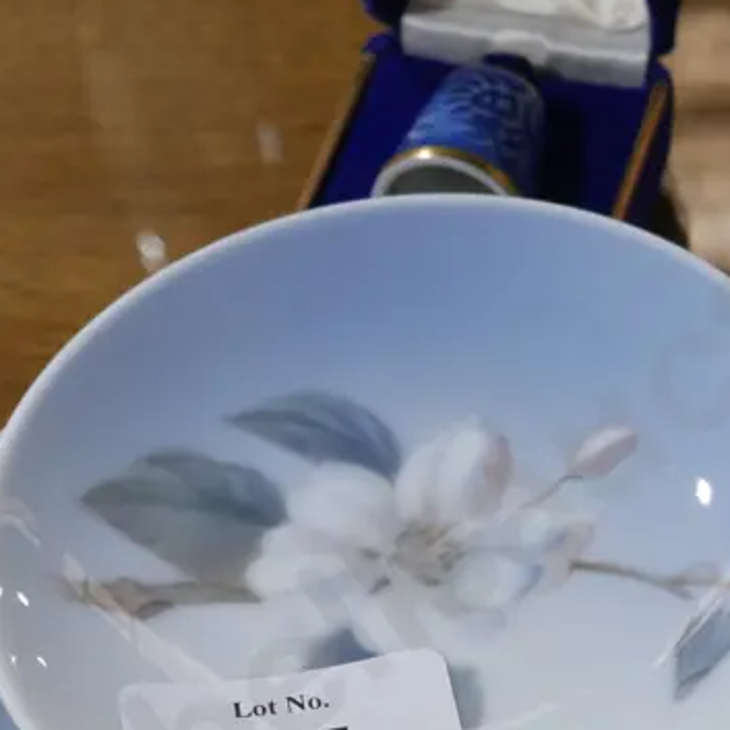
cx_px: 625
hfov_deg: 14.1
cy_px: 435
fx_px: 2935
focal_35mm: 123
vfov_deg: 14.2
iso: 400
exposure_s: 1/60
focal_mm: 24
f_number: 5.2
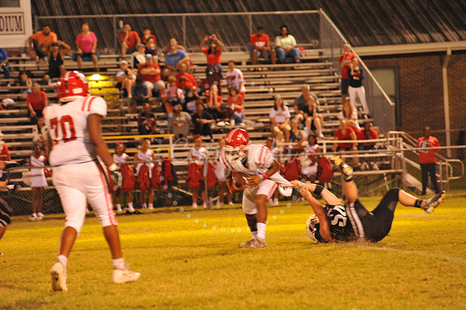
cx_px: 233
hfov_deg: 10.3
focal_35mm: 200
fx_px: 2587
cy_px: 155
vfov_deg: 6.9
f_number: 5
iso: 5000
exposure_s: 1/160
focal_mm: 200
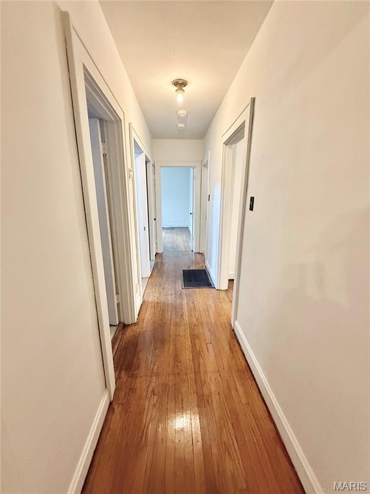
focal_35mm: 14
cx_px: 185
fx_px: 200
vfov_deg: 102.1
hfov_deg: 85.7
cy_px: 247
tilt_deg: -12.5
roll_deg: -0.5
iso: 640
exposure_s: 1/60
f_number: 2.2
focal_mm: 2.22
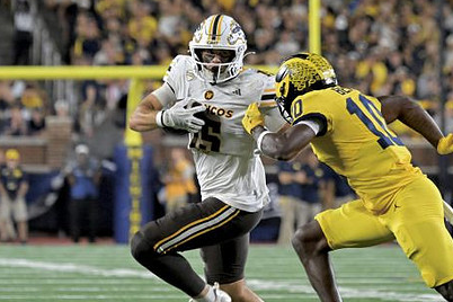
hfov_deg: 4.9
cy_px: 186
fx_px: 5259
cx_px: 290
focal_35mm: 418
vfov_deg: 3.3
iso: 6400
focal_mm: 290
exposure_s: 1/1000
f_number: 5.6
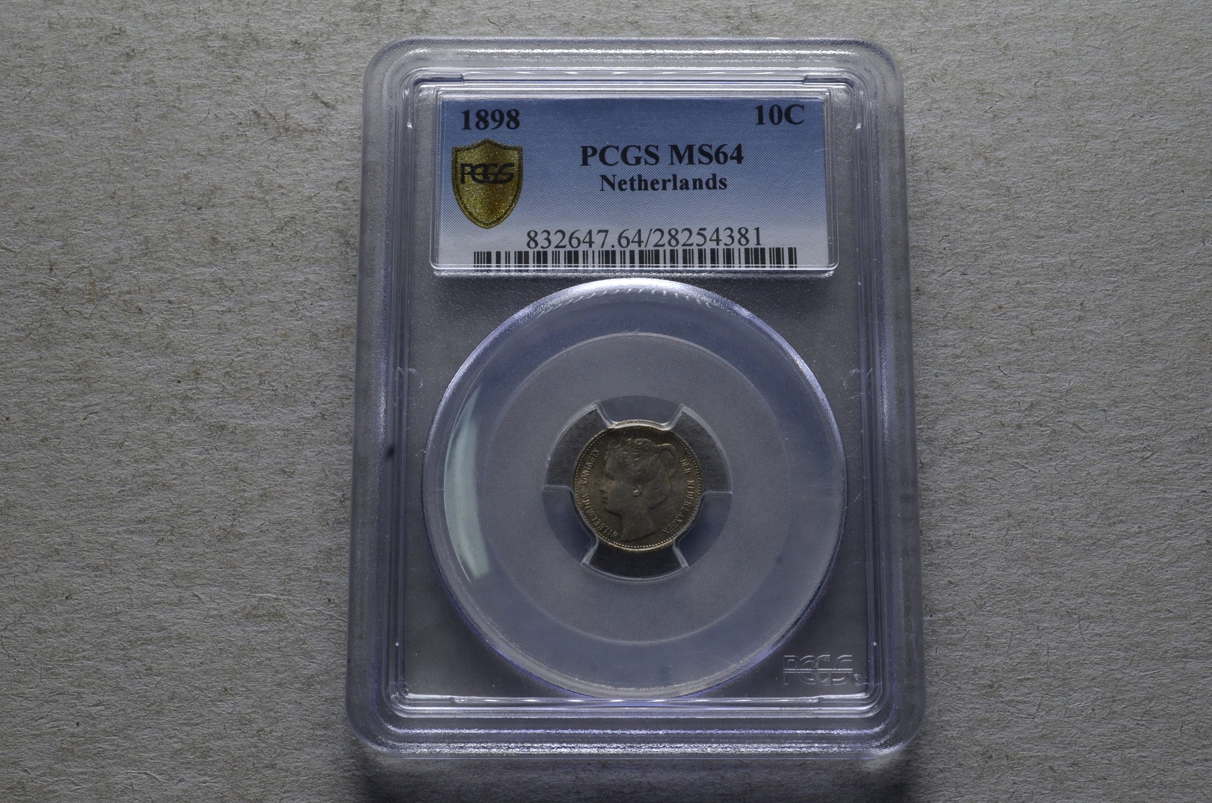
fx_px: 1713
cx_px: 606
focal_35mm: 51
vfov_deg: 26.4
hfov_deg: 39.0
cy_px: 402
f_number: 14
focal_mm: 34
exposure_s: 1/250
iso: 400
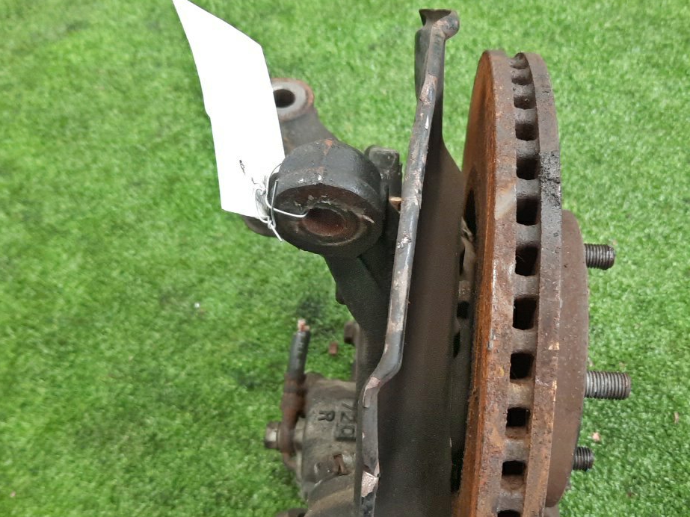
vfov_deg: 36.6
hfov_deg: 47.5
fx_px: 777
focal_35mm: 39
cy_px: 326
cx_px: 428
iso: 344
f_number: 2
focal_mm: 4.6
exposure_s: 1/33
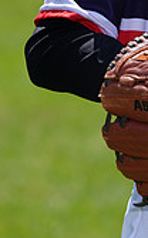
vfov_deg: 2.6
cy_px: -70
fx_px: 5189
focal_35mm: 802
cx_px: 247
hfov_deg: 1.6
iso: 100
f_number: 7.1
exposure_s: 1/250
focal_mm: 226
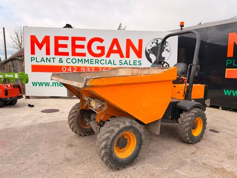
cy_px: 89
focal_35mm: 24
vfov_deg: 56.8
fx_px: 164
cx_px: 118
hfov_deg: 71.6
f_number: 1.78
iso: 100
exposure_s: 1/2907
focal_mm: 6.76
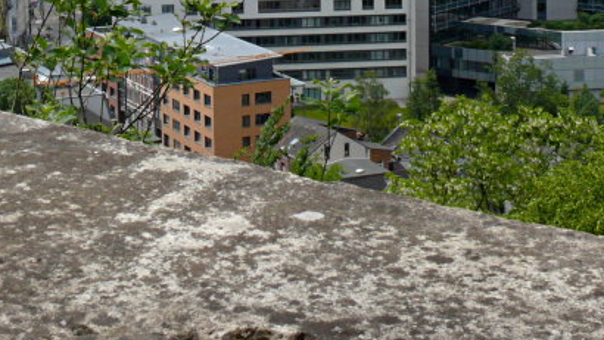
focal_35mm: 93
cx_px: 270
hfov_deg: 22.9
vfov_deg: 12.6
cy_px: -115
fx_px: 1490
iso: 100
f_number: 8
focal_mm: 7.4
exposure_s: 1/400
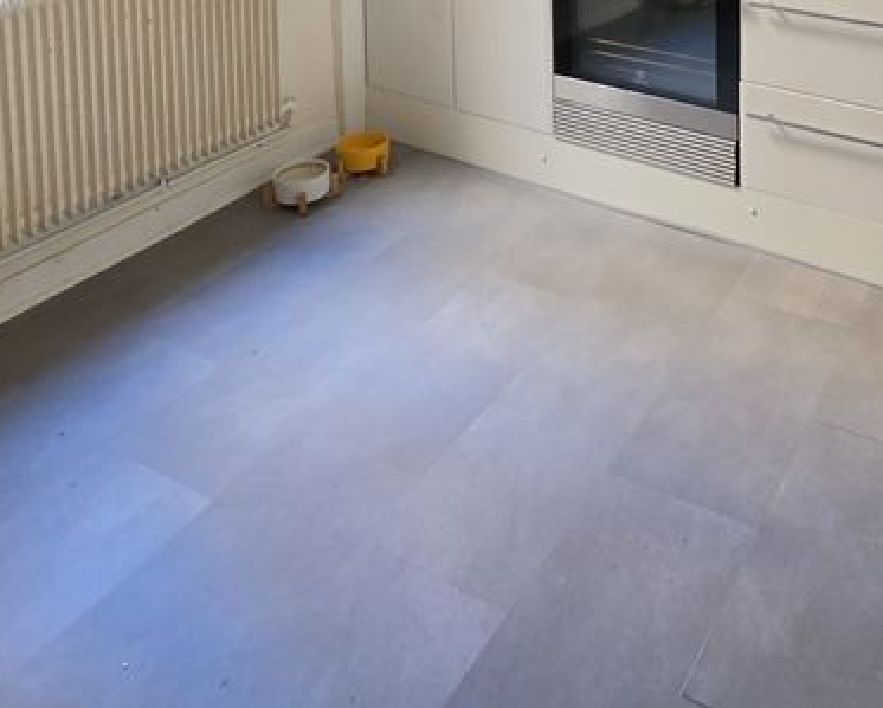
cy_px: -173
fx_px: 889
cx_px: 642
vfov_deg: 33.7
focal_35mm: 34
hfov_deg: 51.0
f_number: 1.9
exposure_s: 1/100
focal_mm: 2.2
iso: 400
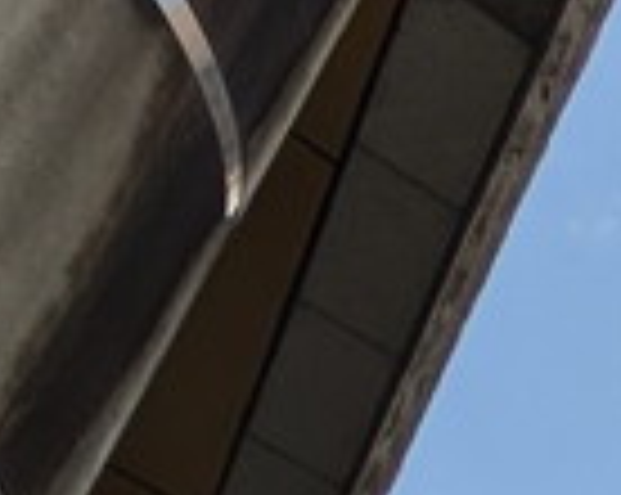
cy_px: 1436
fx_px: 1597
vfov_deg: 11.5
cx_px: 2160
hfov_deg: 9.6
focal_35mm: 87
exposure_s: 1/1337
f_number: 1.95
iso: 40
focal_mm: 2.23
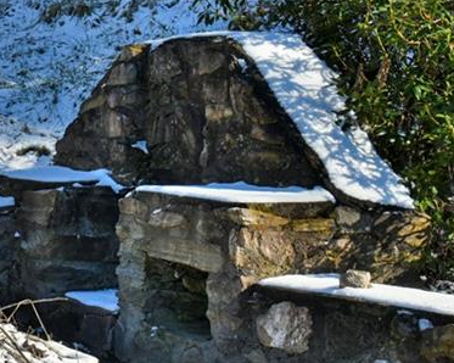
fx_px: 1316
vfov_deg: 15.7
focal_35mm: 98
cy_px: 237
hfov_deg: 18.7
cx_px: -63
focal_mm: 38
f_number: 10
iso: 1600
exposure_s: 1/400
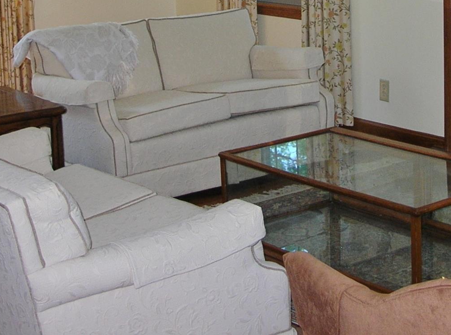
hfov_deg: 23.9
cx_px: 344
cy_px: -42
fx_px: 1052
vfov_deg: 17.4
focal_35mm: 81
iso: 52
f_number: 2.7
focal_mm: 6
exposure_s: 1/60.1
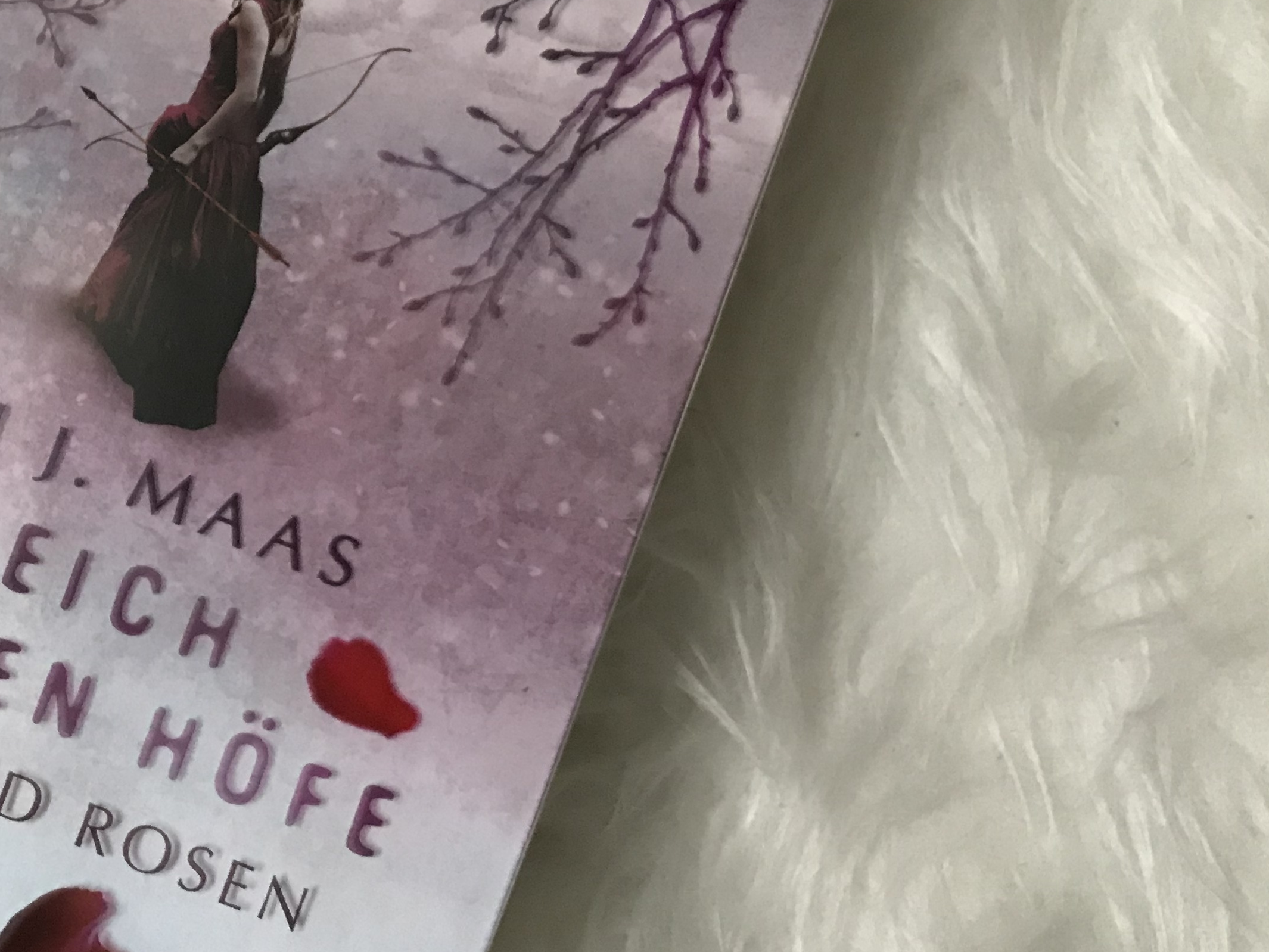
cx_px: 84
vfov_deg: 27.3
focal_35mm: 53
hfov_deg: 33.9
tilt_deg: -84.2
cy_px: 272
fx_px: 1943
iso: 80
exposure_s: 1/17
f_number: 1.8
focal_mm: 3.99
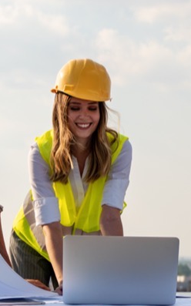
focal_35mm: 119
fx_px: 991
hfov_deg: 10.8
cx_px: 221
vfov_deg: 17.5
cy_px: 160
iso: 160
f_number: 2.8
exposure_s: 1/2000
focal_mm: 29
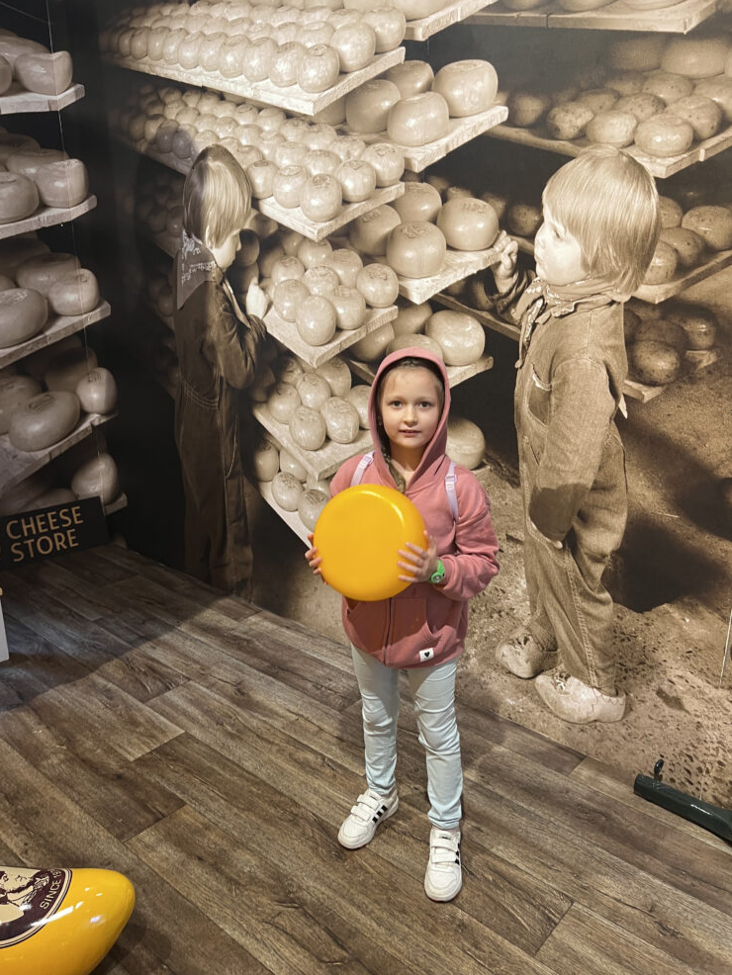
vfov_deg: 65.3
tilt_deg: -18.6
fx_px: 761
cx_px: 374
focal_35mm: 27
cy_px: 485
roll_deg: -1.1
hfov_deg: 51.4
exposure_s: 1/50
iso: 100
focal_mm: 5.7
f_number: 1.5
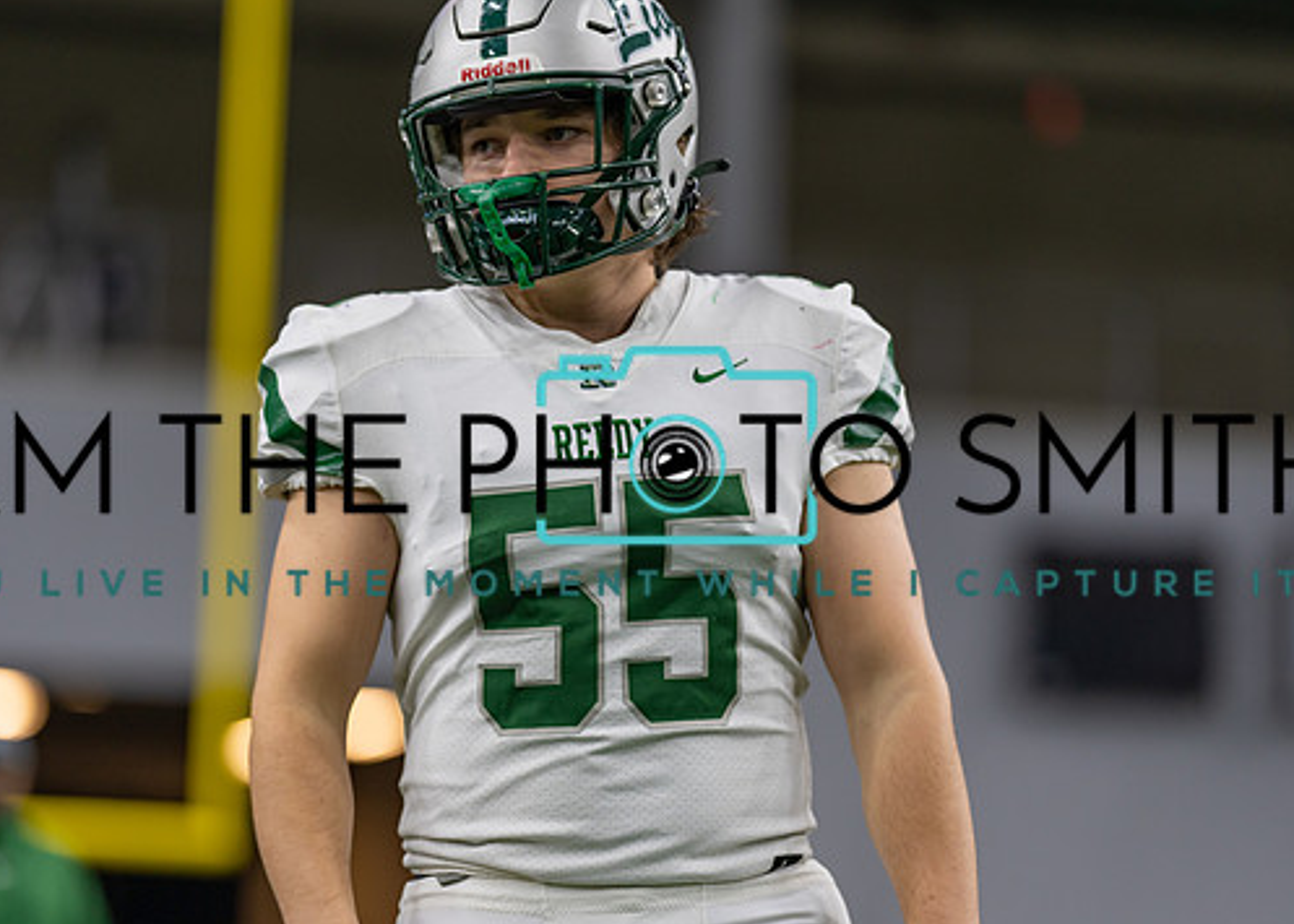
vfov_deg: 8.7
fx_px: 6064
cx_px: 596
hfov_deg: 12.2
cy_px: 471
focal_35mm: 165
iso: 400
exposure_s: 1/500
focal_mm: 135
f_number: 1.8
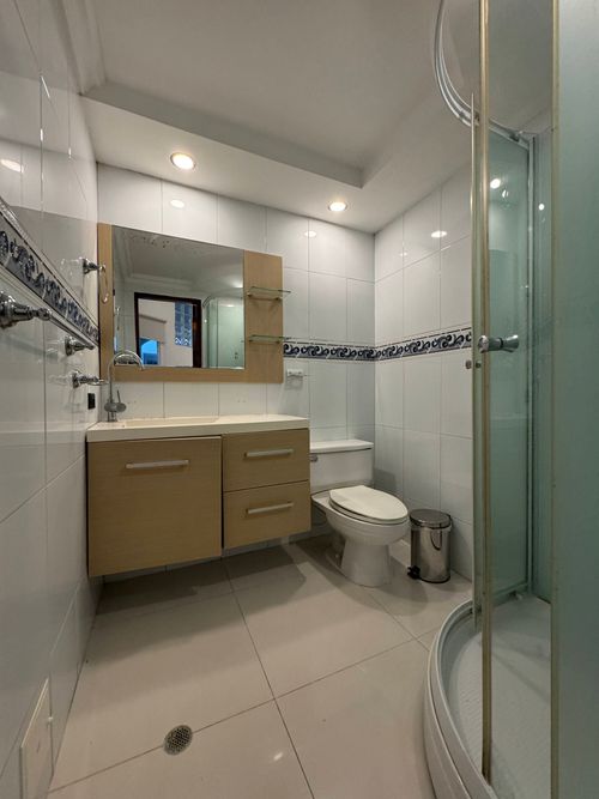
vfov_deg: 102.1
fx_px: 323
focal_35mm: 14
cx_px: 300
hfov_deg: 85.7
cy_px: 400
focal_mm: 2.22
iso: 250
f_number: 2.2
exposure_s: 1/120
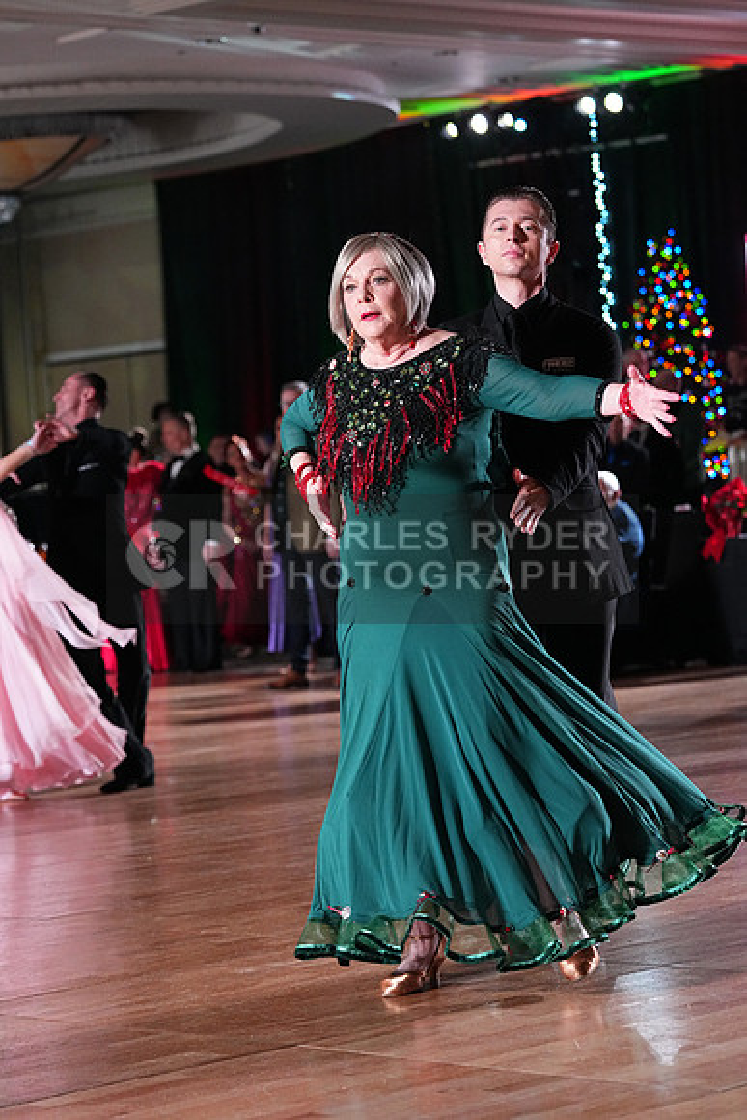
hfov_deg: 13.7
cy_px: 560
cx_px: 374
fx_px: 3110
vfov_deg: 20.4
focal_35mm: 100
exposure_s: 1/400
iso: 6400
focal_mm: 100
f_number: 4.5
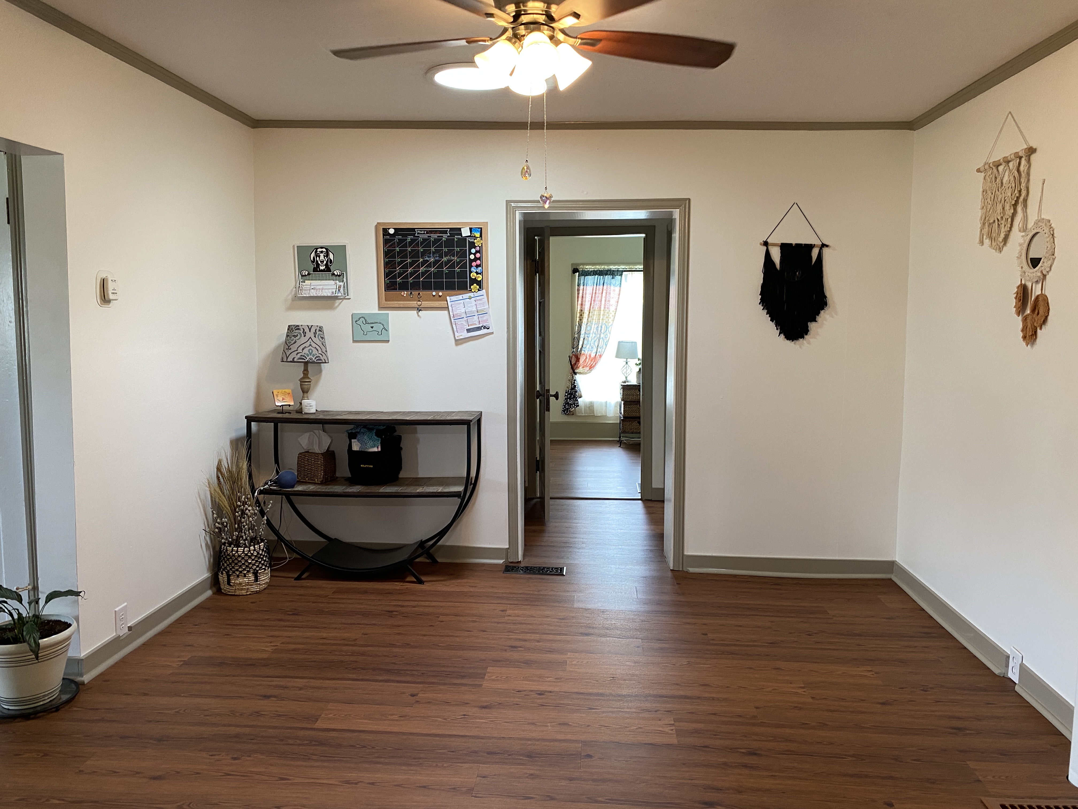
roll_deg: +0.5
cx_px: 539
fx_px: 810
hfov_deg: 67.3
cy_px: 404
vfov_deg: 53.1
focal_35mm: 26
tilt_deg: -4.9
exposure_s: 1/60
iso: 125
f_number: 1.8
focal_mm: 4.25
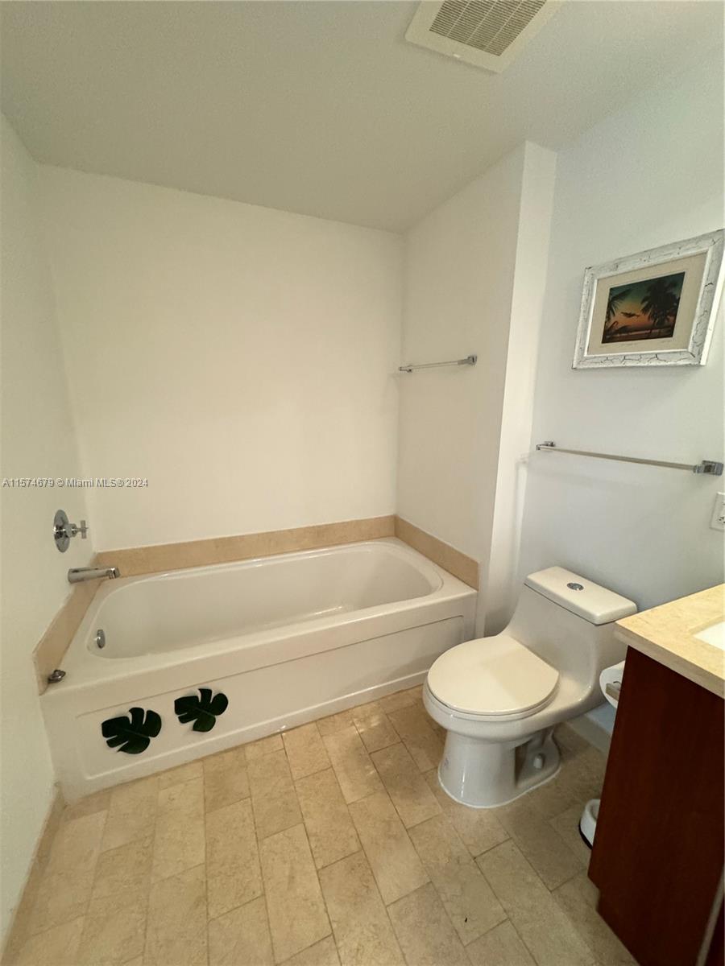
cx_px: 362
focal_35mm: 14
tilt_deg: -11.7
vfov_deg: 102.1
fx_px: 391
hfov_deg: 85.7
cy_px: 483
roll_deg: -0.3
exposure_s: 1/60
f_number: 2.2
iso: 500
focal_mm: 2.22
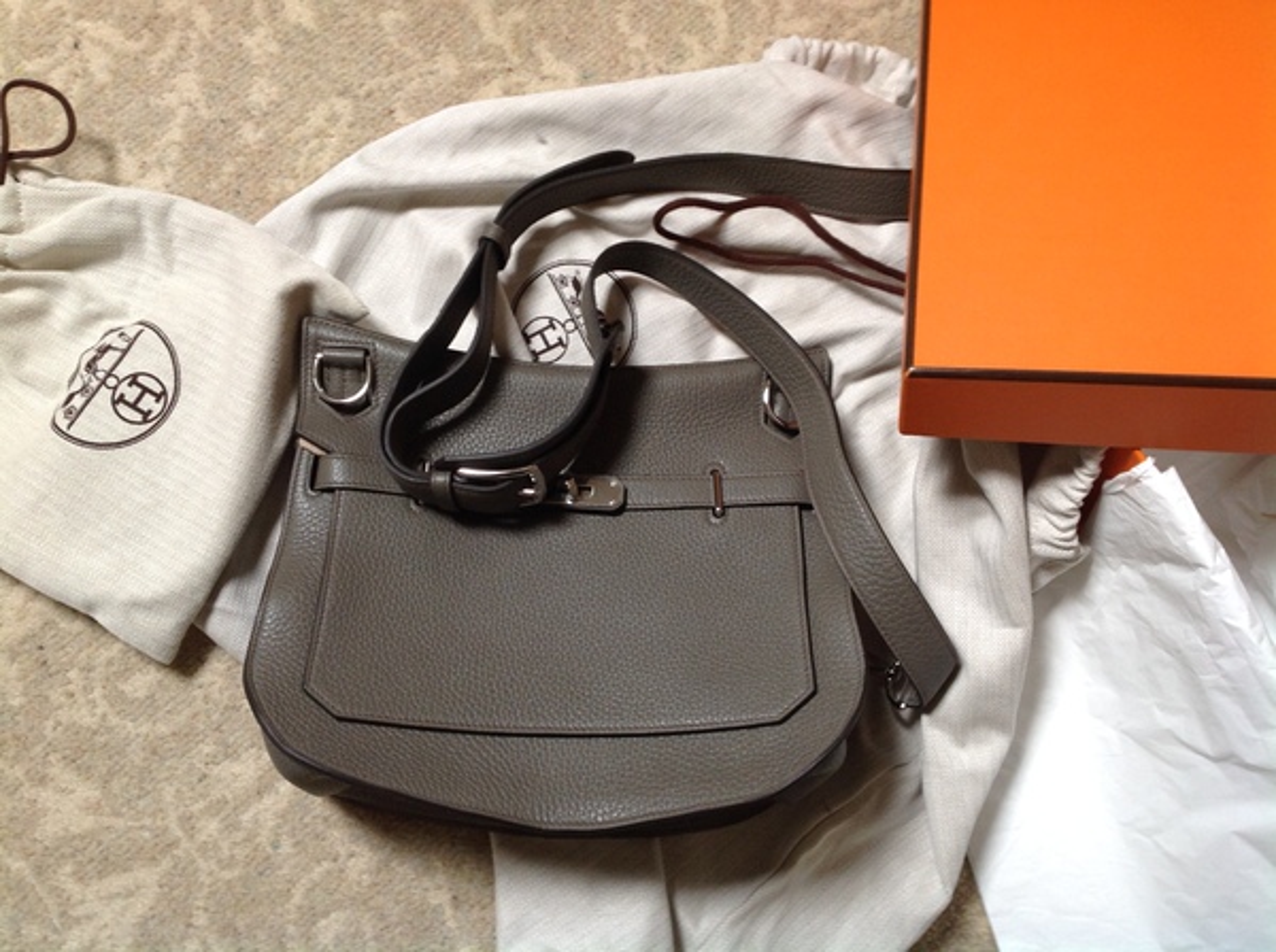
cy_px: 476
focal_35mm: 35
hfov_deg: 52.7
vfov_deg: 40.6
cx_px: 638
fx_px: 1288
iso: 80
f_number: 2.4
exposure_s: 1/15
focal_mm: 4.28
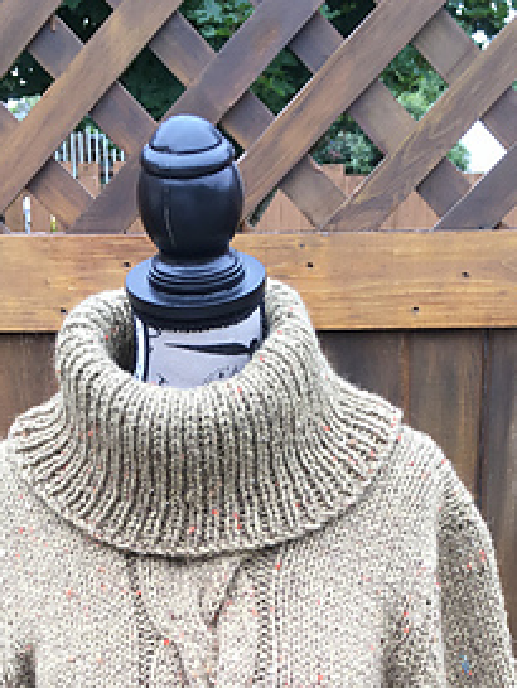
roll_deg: +0.4
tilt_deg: -22.1
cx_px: 229
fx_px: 1353
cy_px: 748
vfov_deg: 26.4
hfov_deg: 21.6
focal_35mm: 68
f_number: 2.2
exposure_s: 1/120
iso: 25
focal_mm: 4.15
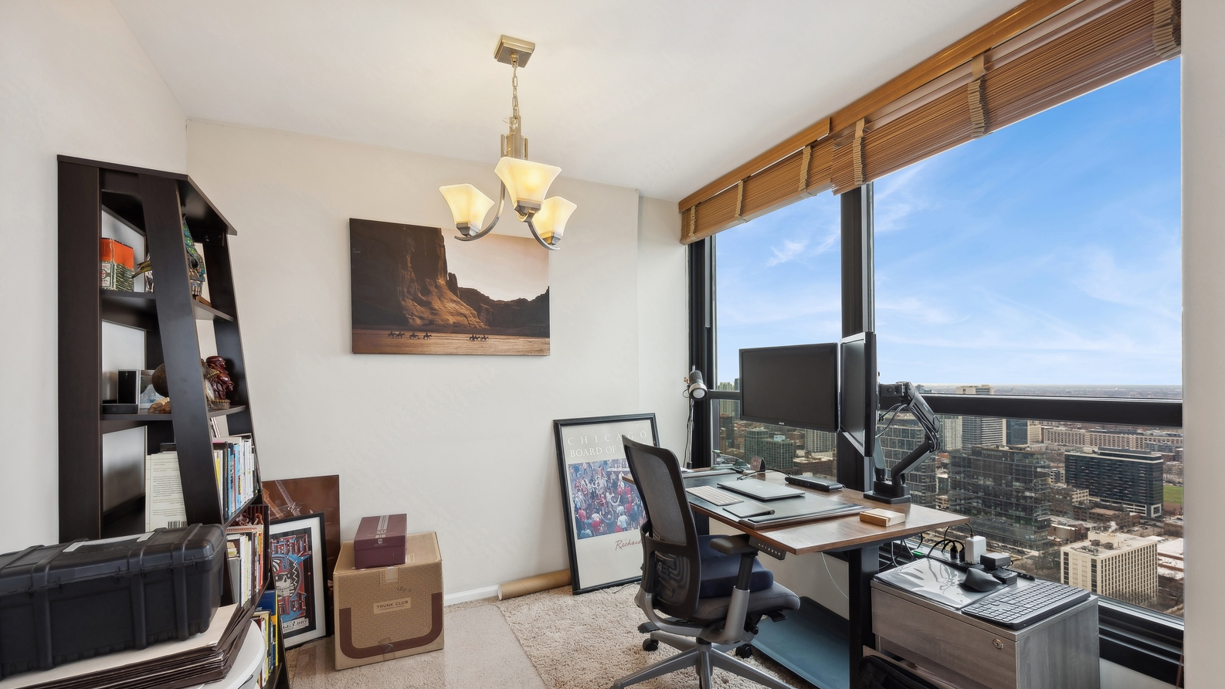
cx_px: 610
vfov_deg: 70.3
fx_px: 487
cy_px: 386
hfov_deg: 103.0
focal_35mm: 15
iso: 100
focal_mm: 14
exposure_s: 1/6
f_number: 10
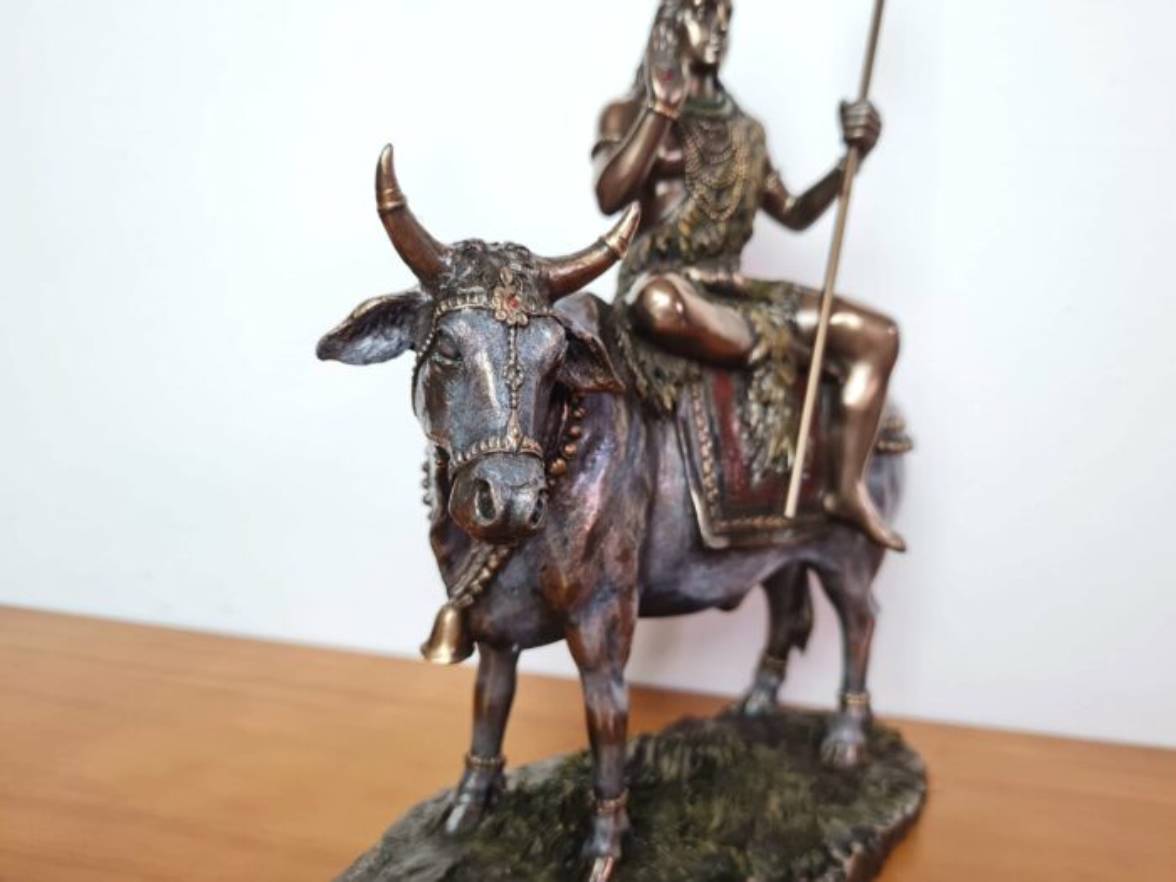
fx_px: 883
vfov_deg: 53.1
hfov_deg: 67.3
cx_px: 588
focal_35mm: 26
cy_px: 441
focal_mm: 5.4
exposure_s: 1/120
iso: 200
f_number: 1.8
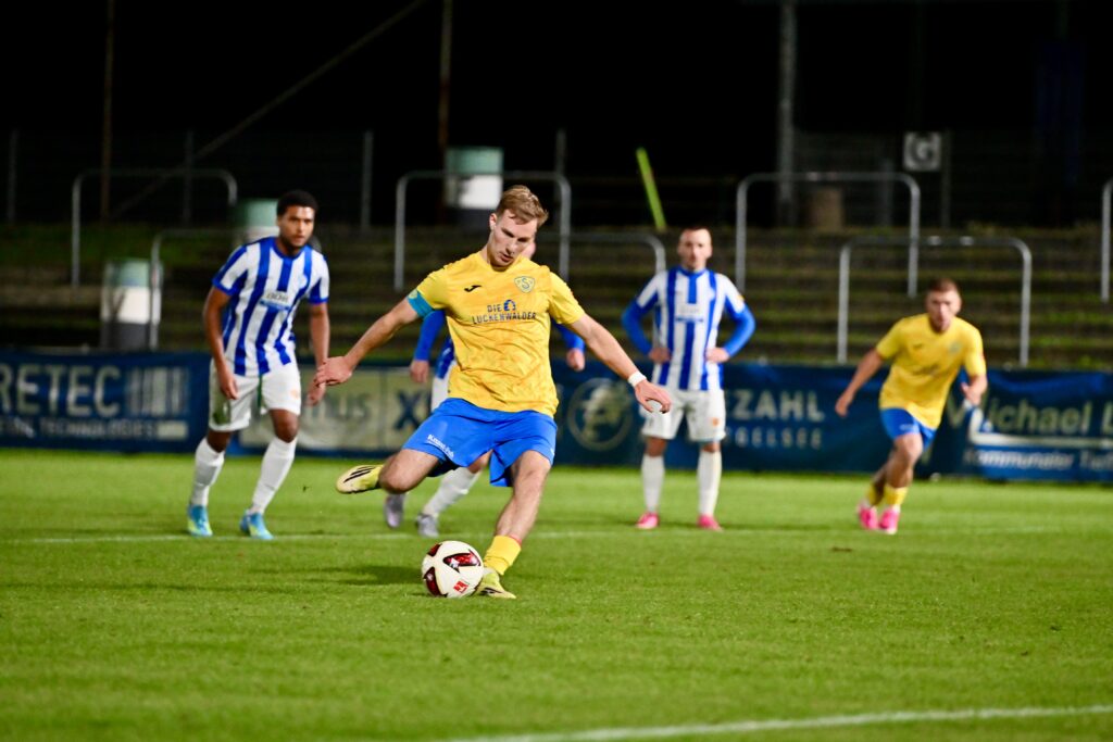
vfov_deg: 8.1
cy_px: 371
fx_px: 5256
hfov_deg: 12.1
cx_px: 556
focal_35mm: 170
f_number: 2.8
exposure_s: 1/1600
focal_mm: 170
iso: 3200
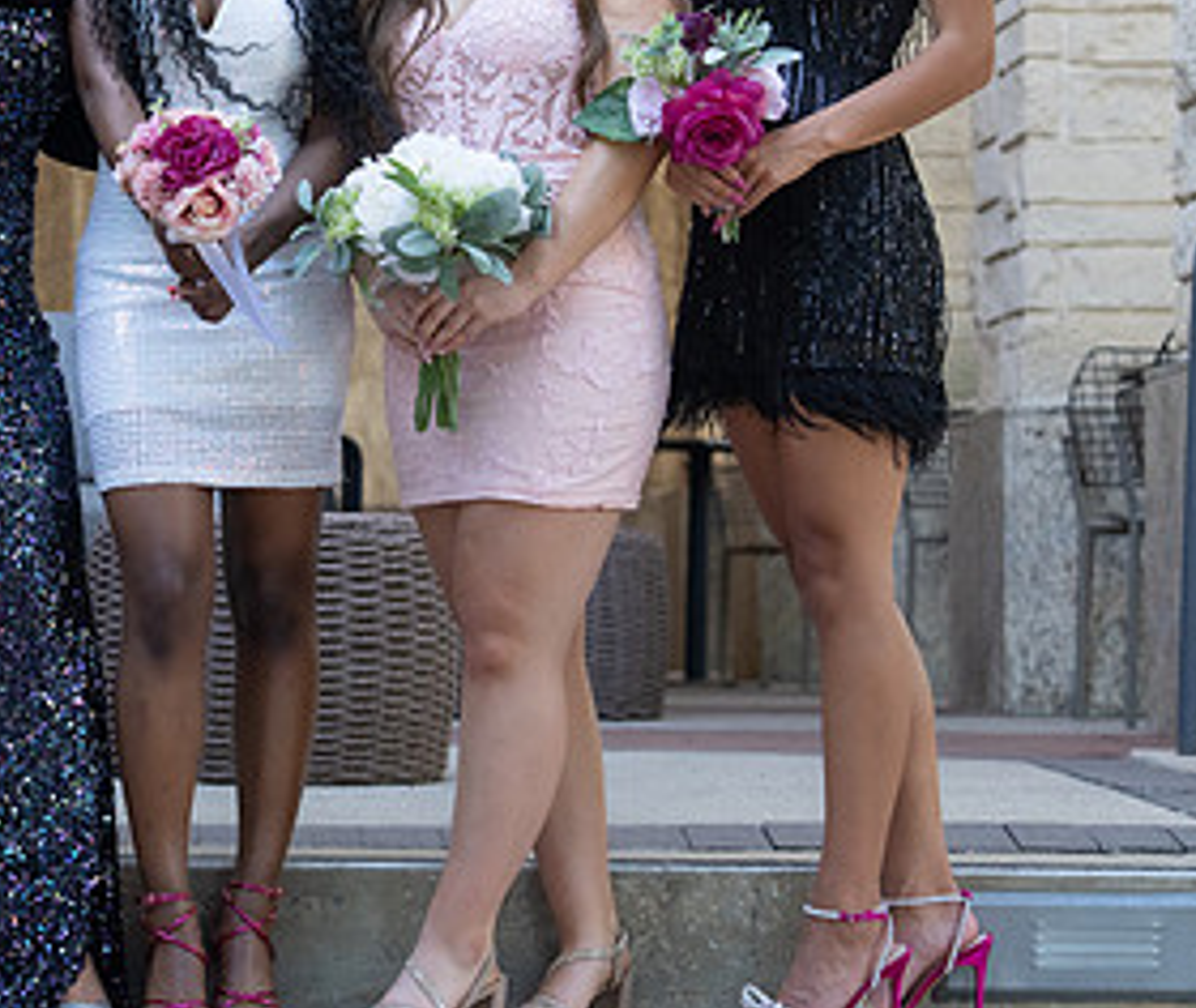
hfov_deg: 11.3
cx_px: 262
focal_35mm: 166
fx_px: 6001
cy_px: 236
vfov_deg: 9.6
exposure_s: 1/320
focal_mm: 70
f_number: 4
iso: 1600
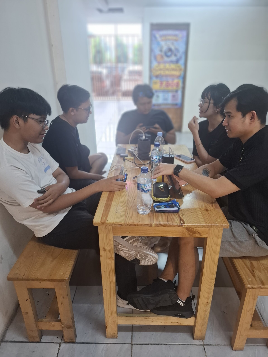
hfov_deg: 58.9
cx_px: 134
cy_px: 178
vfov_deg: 73.9
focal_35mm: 23
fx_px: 237
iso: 250
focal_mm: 5.54
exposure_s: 1/50
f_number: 1.8
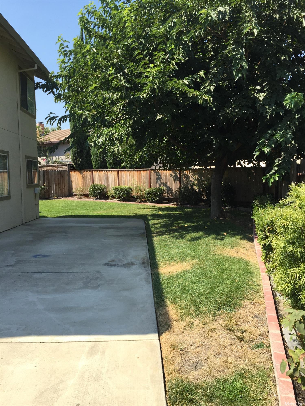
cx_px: 152
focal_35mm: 29
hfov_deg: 48.2
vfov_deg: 61.7
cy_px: 203
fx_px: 341
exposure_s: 1/1099
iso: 32
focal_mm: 4.15
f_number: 2.2
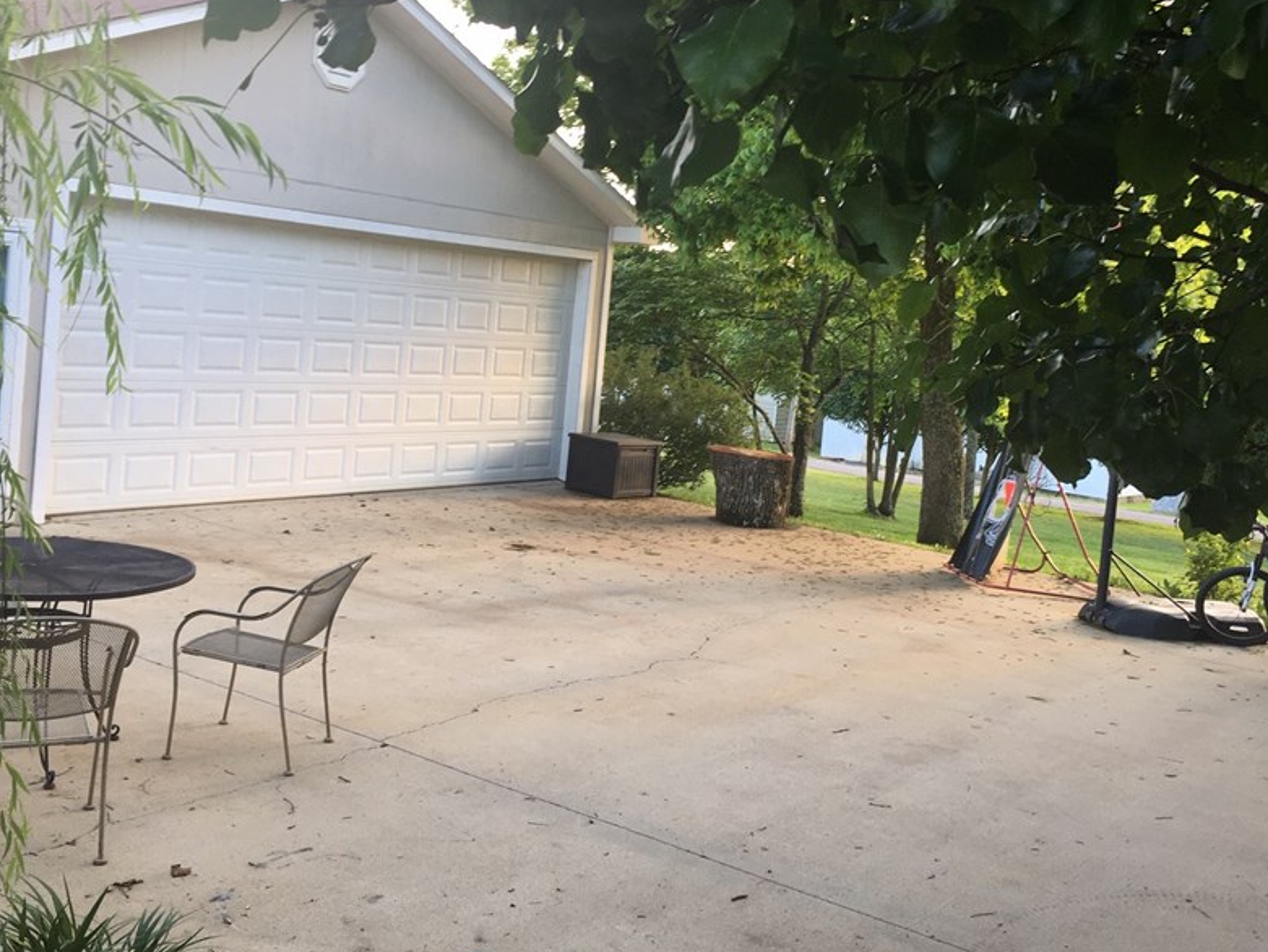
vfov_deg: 37.6
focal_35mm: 38
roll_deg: -6.0
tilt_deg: -2.1
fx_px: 1392
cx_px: 664
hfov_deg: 49.0
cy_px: 400
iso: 32
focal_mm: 4.15
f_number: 2.2
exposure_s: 1/60
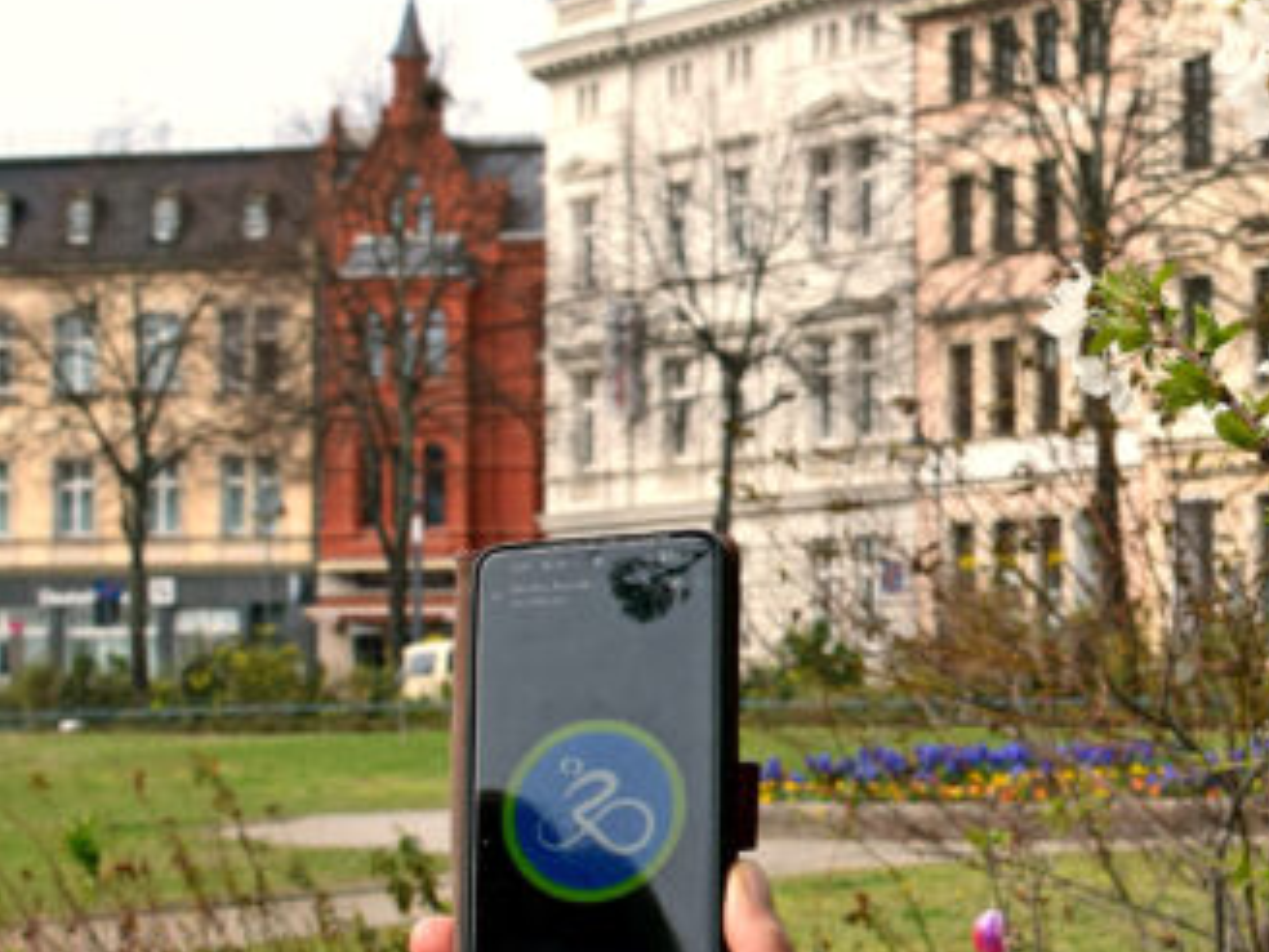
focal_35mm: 118
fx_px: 4330
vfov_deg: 12.5
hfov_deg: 16.3
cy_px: 499
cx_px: 1296
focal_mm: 35
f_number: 11
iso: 400
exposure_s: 1/400
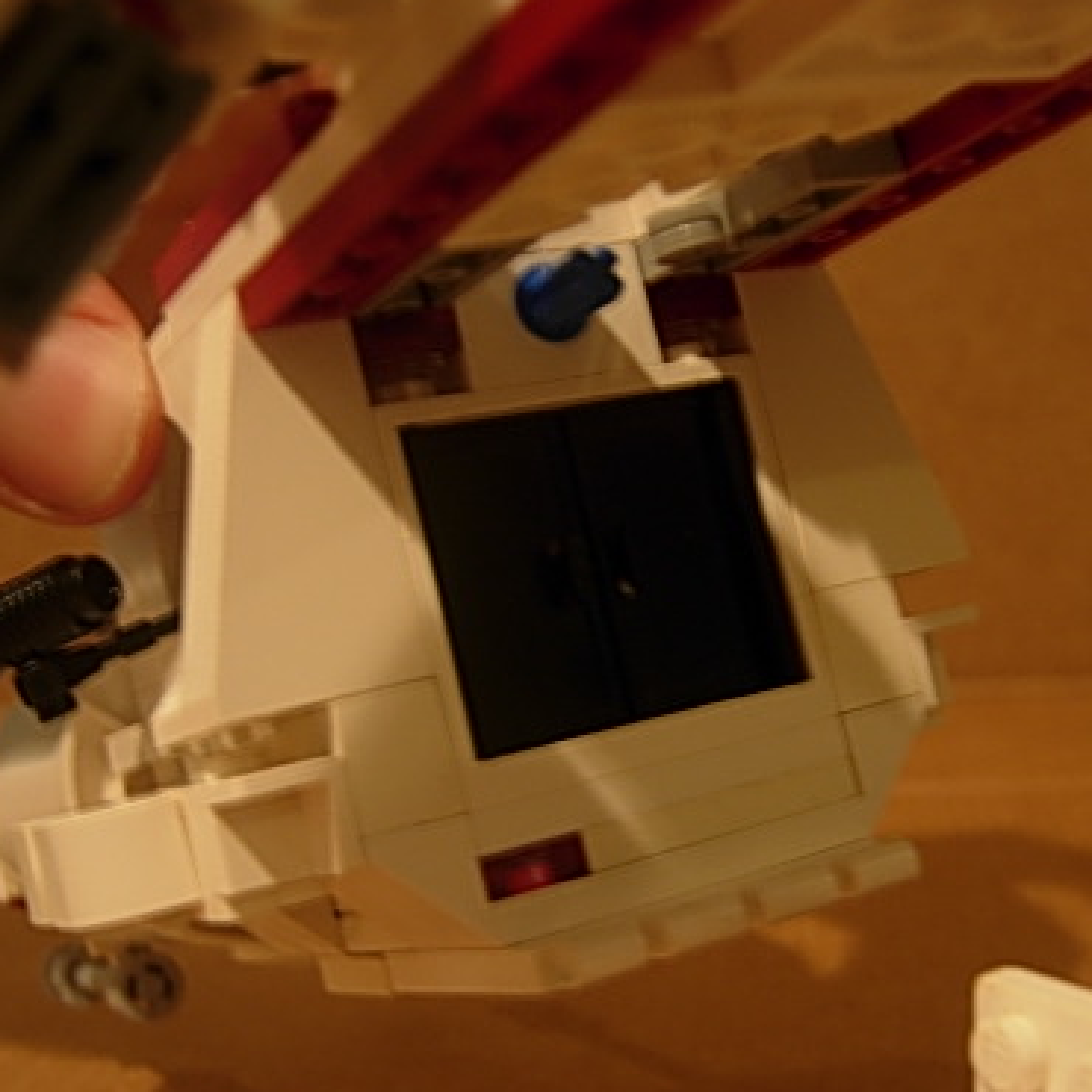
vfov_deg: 31.0
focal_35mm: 55
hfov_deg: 30.7
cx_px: 767
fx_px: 1963
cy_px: 649
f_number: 2.7
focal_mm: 7.5
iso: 61
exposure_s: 1/4
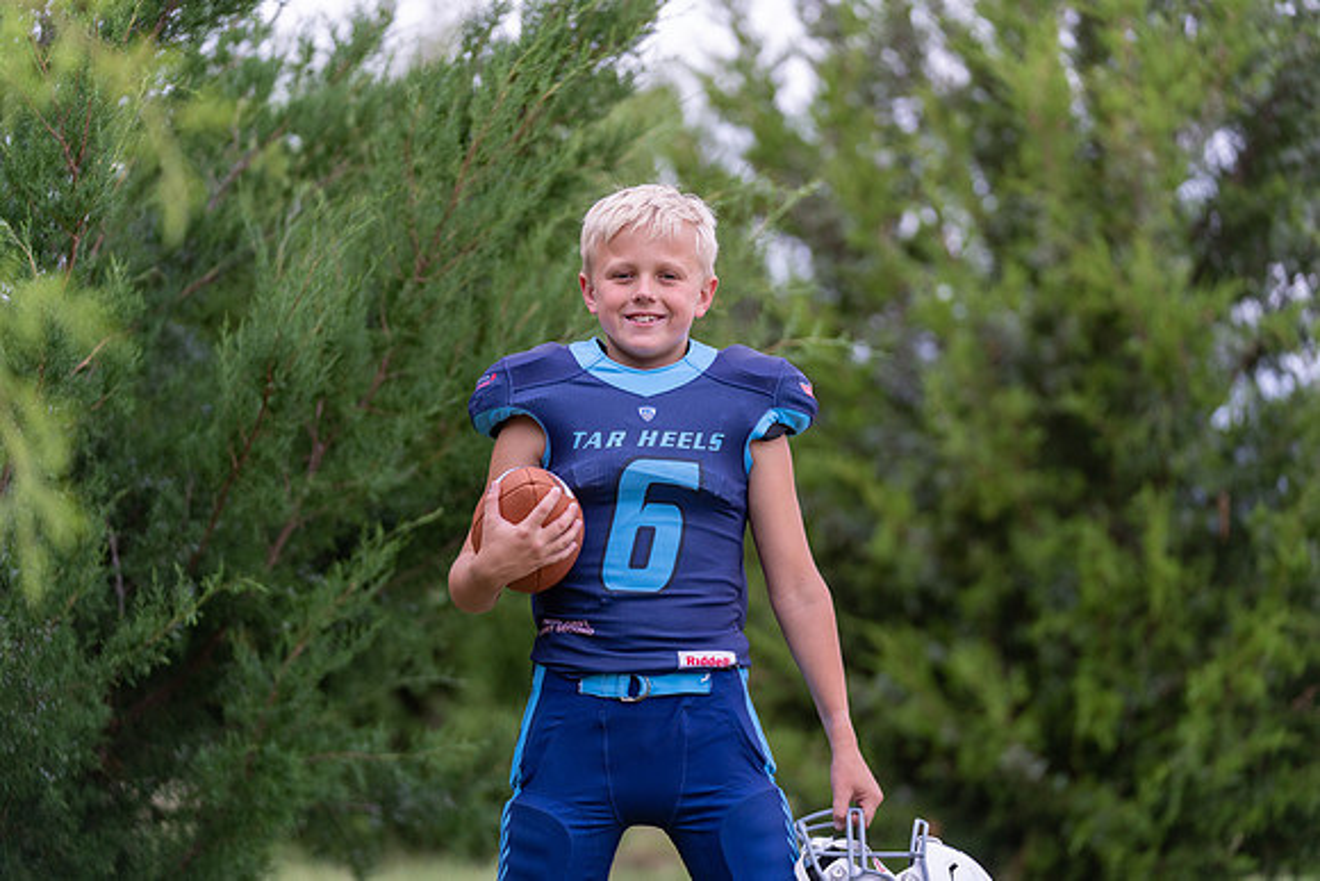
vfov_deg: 11.4
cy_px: 440
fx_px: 4401
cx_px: 660
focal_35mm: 120
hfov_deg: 17.1
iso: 640
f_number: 2.8
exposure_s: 1/320
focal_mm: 120
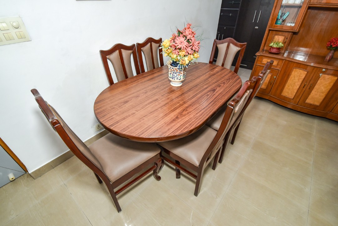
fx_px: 150
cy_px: 113
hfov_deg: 96.7
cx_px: 169
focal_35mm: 16
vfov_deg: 73.8
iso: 1000
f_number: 8
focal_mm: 16
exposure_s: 1/100
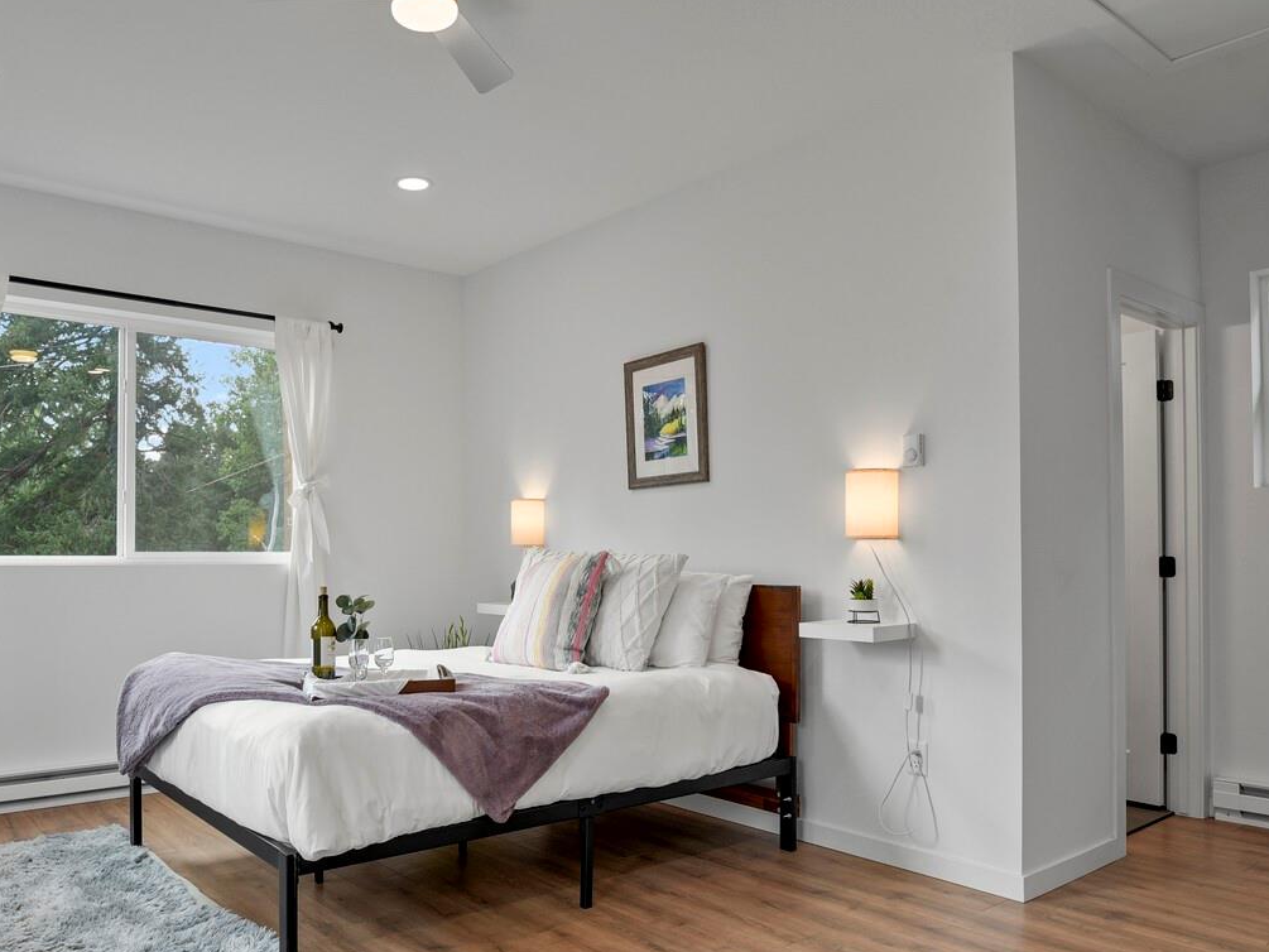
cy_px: 540
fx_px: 953
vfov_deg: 52.9
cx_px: 518
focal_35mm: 26
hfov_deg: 66.8
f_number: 6.3
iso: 250
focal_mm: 17
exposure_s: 1/4
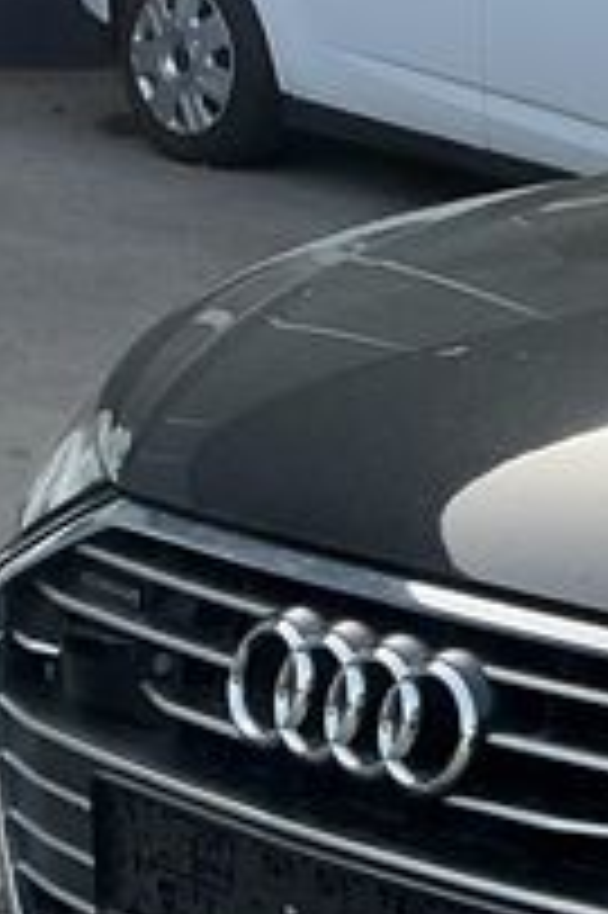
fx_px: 2918
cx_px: 1644
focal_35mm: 115
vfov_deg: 17.8
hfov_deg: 9.9
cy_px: 599
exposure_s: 1/613
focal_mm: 3
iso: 25
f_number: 1.8
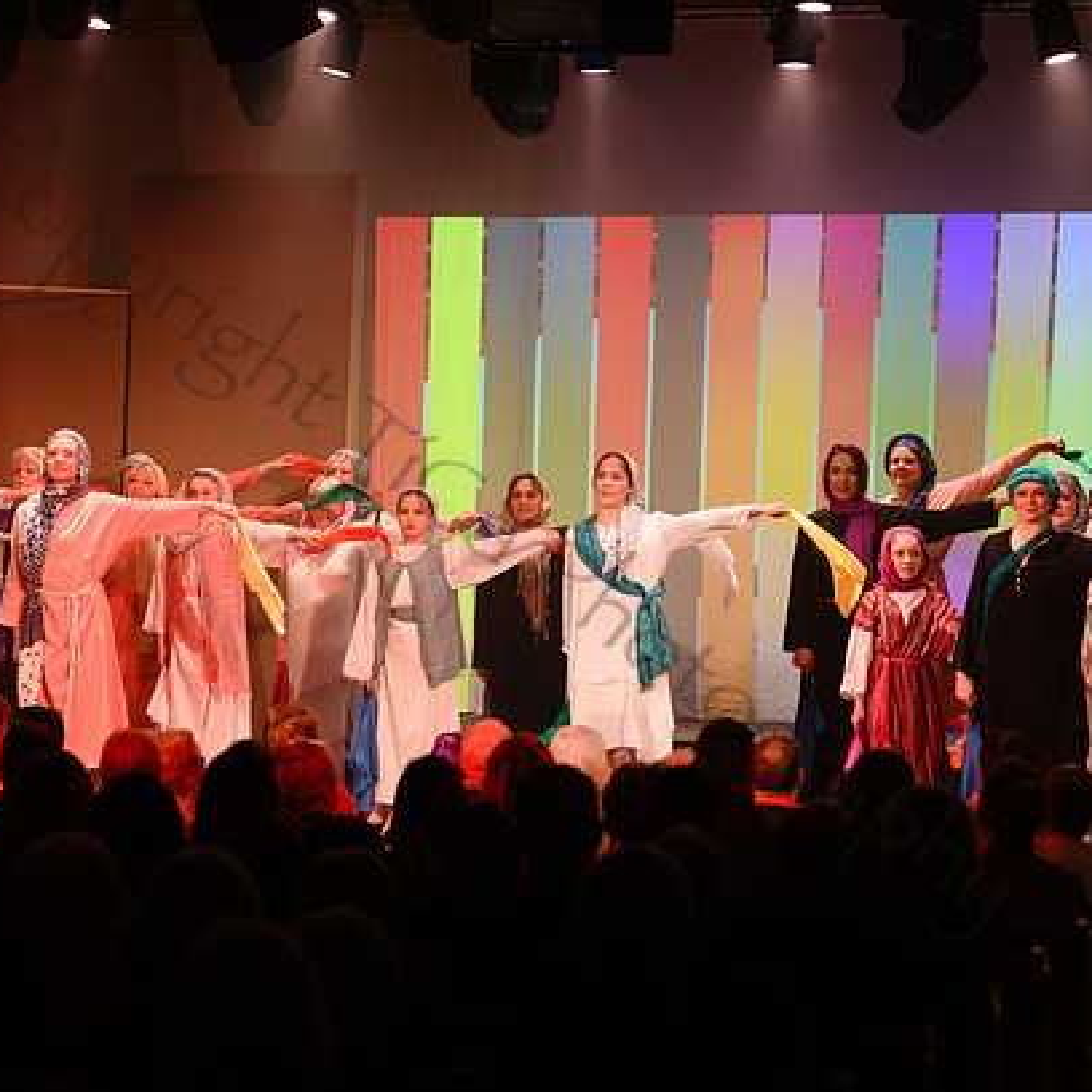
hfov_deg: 17.9
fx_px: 3462
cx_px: 408
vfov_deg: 17.9
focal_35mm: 97
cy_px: 592
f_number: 2.8
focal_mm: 70
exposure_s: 1/200
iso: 640
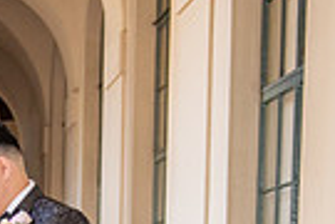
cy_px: 425
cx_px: -139
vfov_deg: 7.8
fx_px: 1573
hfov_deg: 11.7
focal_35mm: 169
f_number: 2.8
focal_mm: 35
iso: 800
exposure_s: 1/160
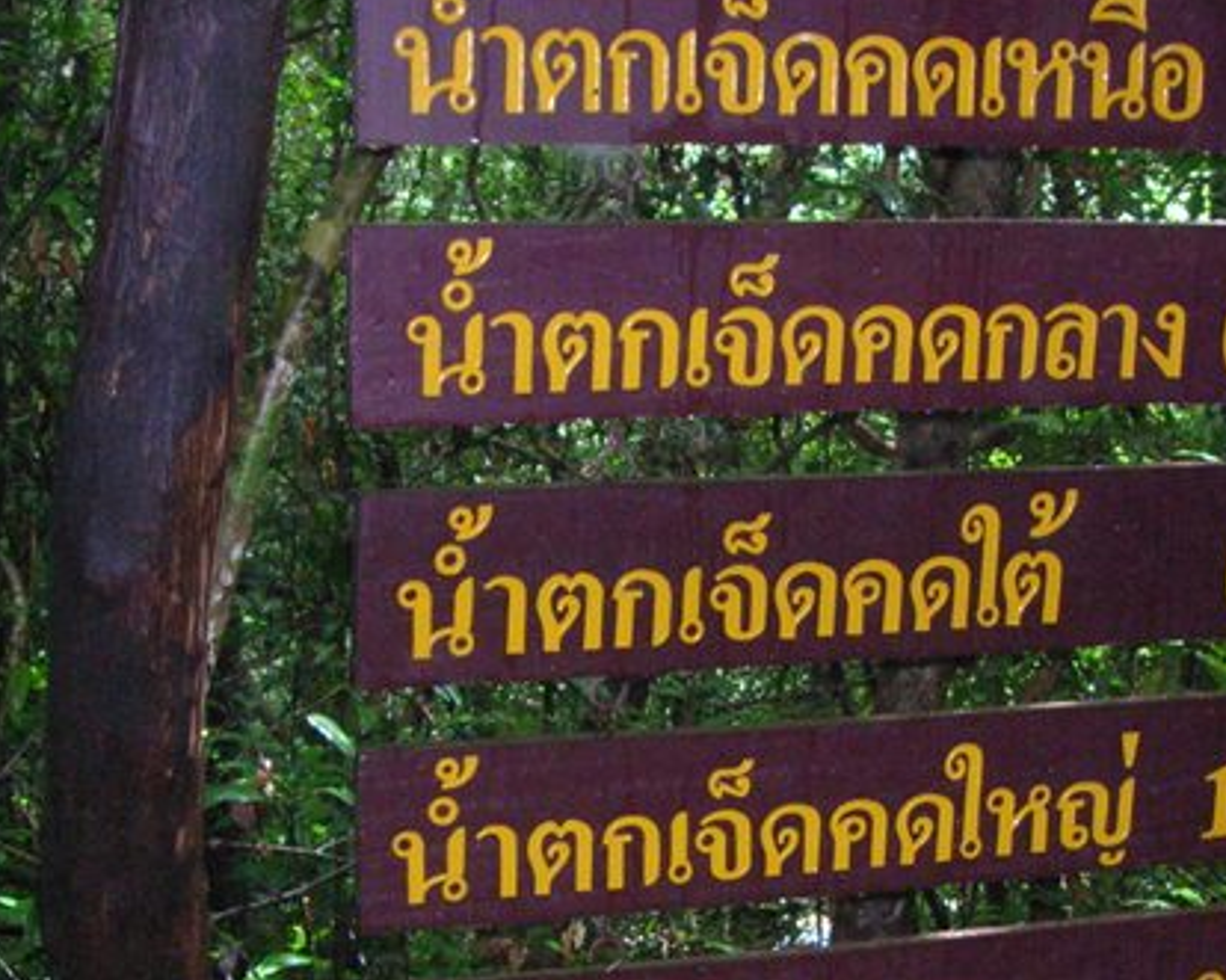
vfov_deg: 23.1
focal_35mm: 66
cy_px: 641
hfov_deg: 28.6
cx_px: 740
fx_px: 2394
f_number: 2.8
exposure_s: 1/60.1
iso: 200
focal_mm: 5.8
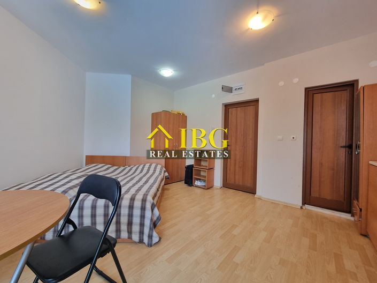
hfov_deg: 106.2
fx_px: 142
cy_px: 142
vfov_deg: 89.9
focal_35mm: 13
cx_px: 188
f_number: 2.2
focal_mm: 2.2
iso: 320
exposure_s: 1/50
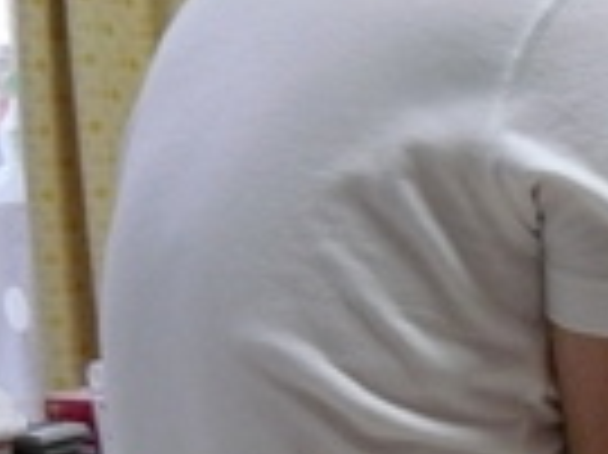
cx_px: 766
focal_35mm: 107
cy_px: 441
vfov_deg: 13.6
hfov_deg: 17.4
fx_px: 1878
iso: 400
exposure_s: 1/30
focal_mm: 6
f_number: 2.8
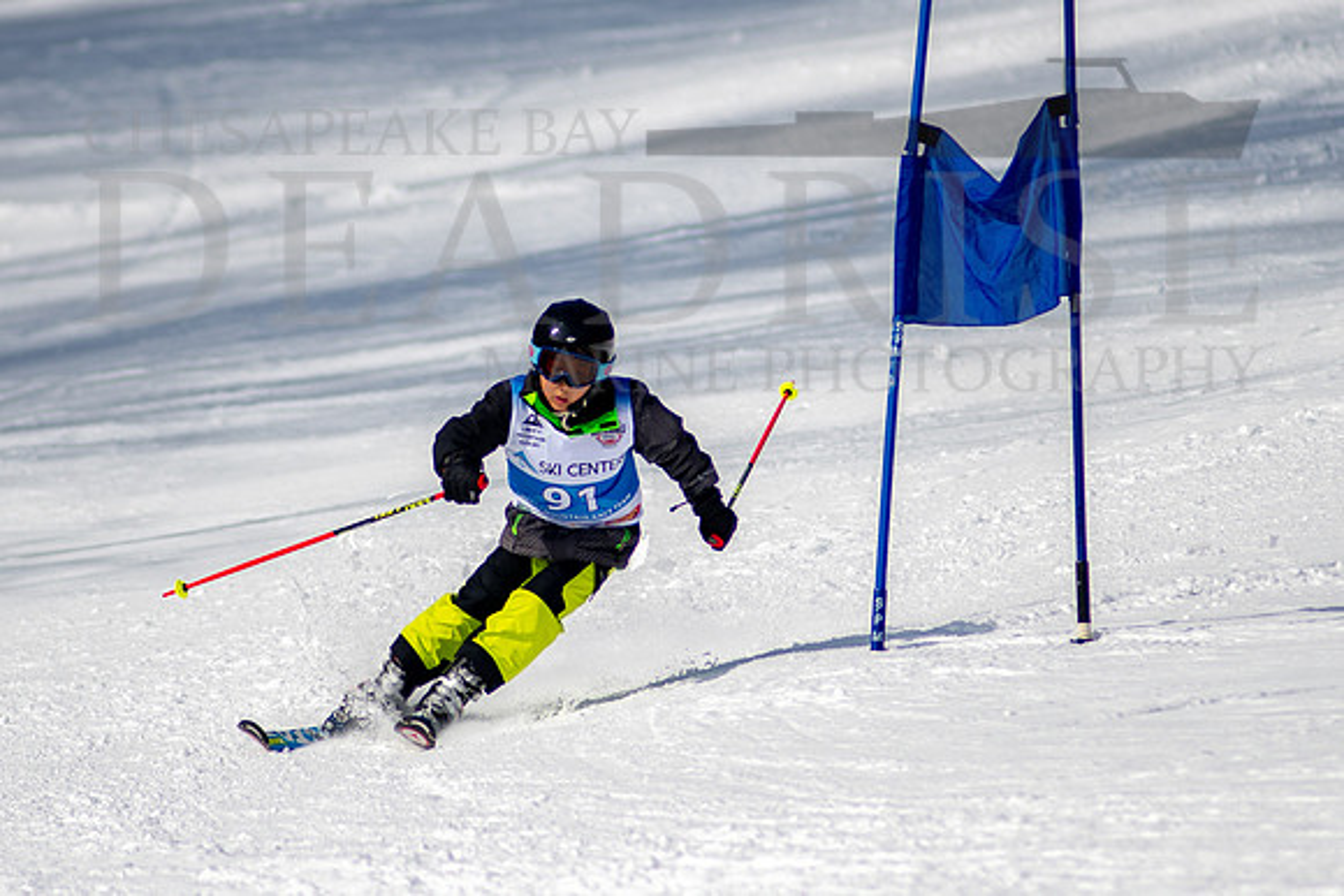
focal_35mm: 696
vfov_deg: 2.0
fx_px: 25971
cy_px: 382
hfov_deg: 3.0
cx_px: 637
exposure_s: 1/6400
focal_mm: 300
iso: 100
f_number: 2.8
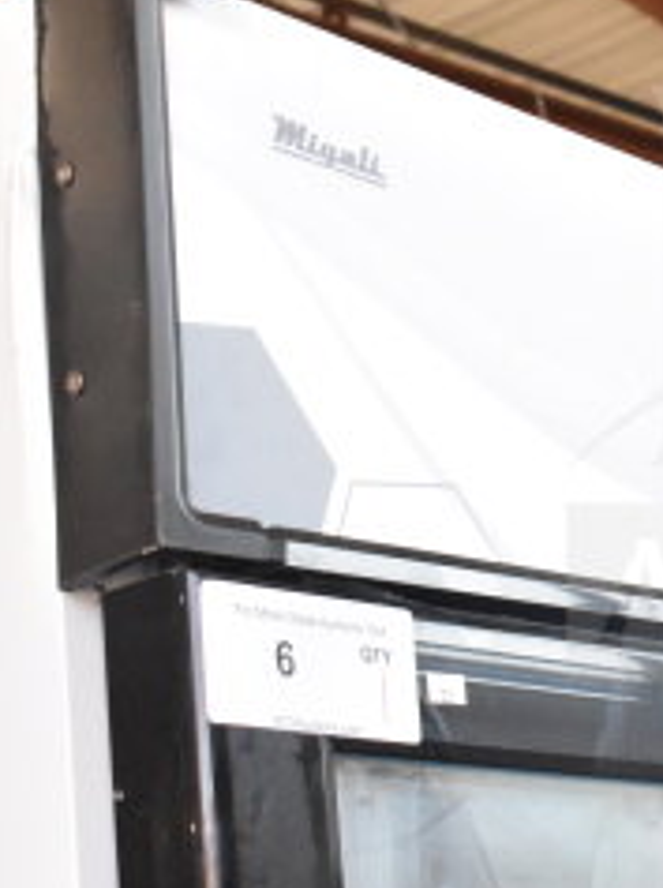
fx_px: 3047
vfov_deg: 16.6
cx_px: 985
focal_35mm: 119
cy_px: 384
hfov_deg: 11.9
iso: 6400
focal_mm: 32
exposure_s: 1/400
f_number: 10
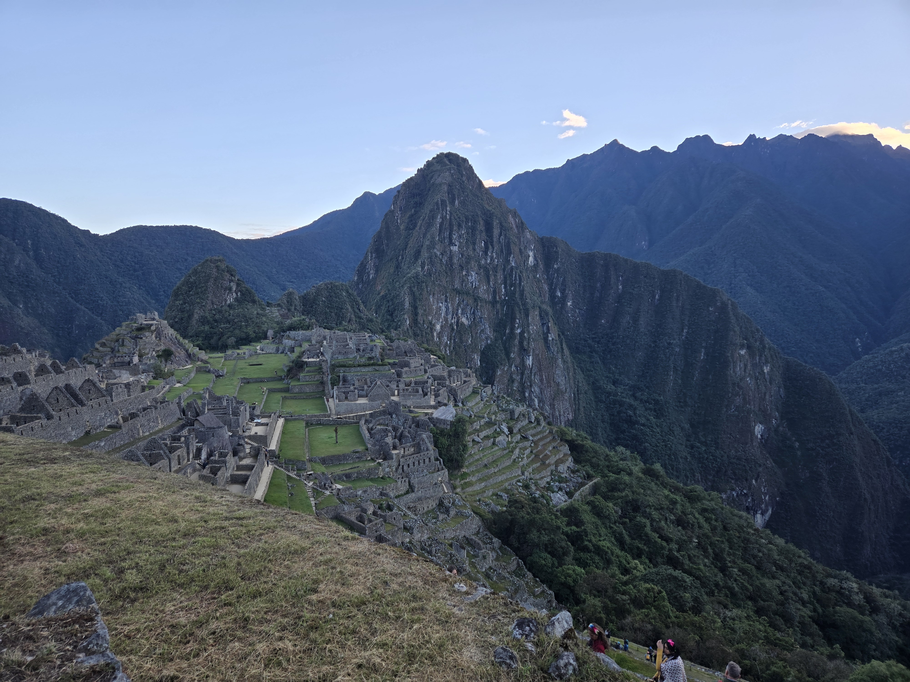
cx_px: 455
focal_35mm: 23
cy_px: 341
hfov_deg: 73.9
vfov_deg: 58.9
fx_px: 605
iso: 25
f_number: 1.8
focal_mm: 5.4
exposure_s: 1/237
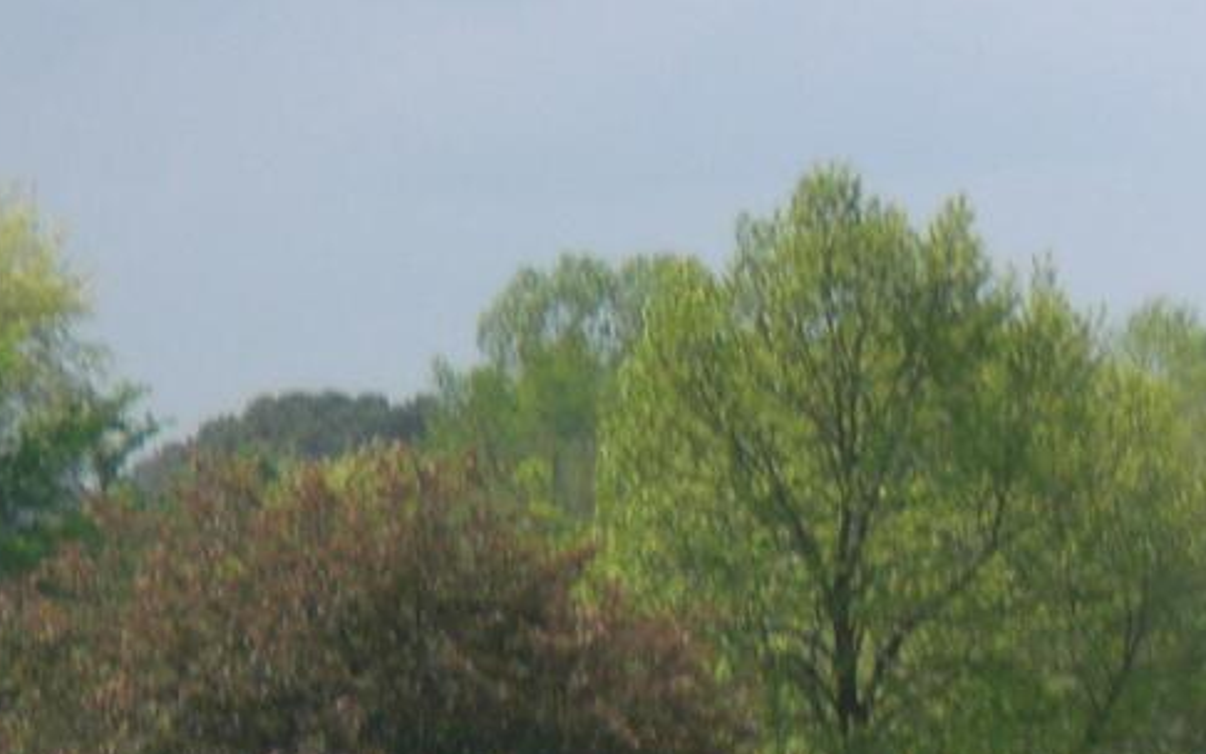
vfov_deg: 3.7
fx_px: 11769
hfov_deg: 5.9
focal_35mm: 358
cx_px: 199
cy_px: 1096
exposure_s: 1/250
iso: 64
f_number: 5.9
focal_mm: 18.9
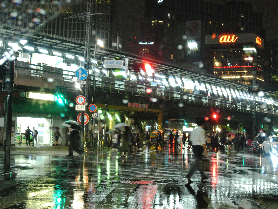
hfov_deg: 29.4
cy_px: 104
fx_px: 530
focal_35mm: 66
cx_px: 152
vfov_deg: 22.3
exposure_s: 1/15
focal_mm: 22.7
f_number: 5
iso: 1600
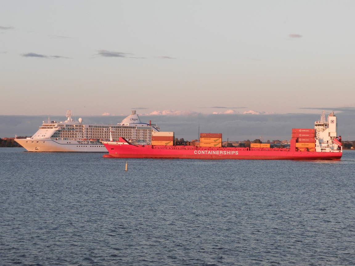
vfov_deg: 14.0
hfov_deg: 18.5
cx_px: 178
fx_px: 1087
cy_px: 133
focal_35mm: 106
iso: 200
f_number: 4.5
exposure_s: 1/160
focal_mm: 19
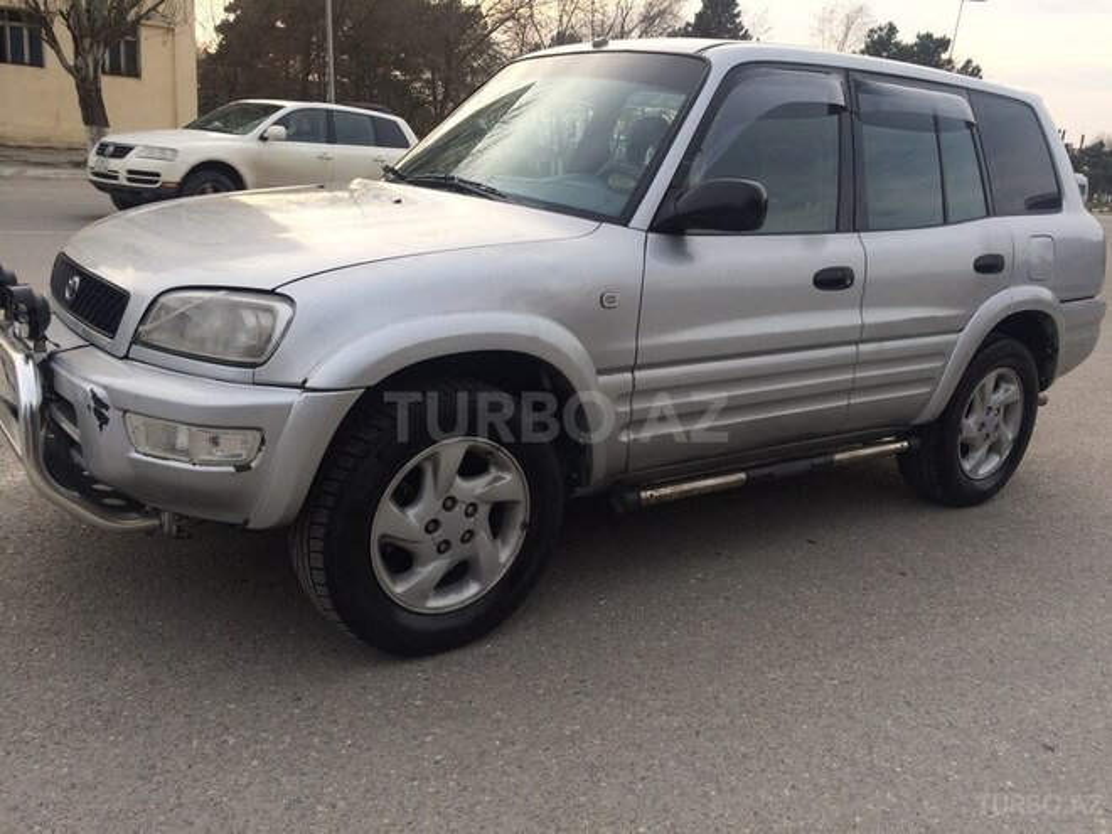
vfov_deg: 48.2
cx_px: 556
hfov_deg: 61.7
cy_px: 417
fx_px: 932
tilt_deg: -17.5
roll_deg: -3.5
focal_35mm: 29
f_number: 2.2
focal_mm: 4.15
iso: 32
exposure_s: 1/540
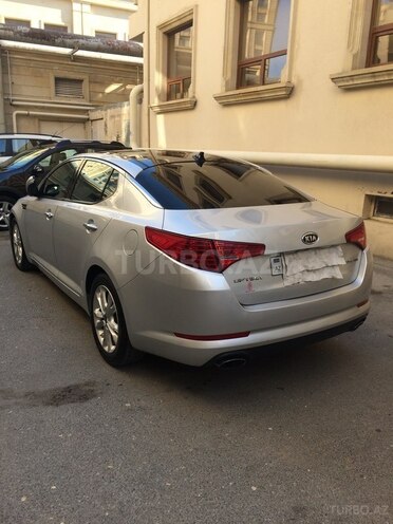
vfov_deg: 61.7
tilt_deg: -14.5
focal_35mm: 29
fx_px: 439
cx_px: 196
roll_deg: -0.9
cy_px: 262
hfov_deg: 48.2
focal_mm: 4.15
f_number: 2.2
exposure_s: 1/366
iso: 32
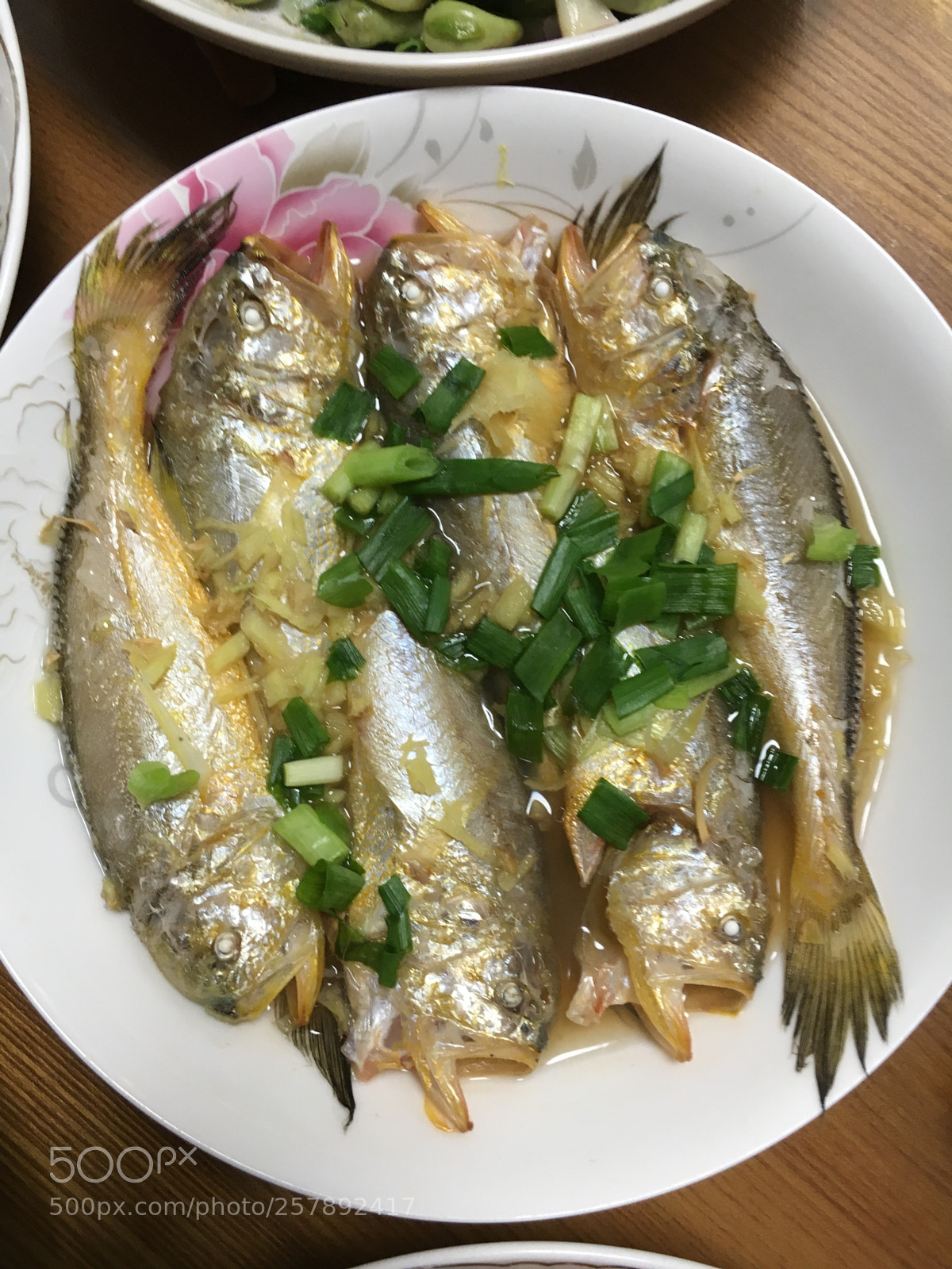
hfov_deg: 48.2
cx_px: 476
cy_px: 634
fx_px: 1063
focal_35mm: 29
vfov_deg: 61.7
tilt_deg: -81.8
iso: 80
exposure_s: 1/33
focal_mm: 4.15
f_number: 2.2
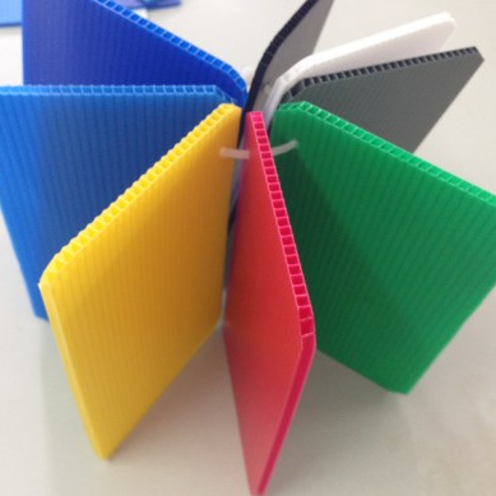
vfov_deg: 41.9
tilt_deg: -53.9
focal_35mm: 40
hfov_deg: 41.7
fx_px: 648
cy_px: 252
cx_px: 205
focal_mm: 4.12
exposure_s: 1/20
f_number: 2.4
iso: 125
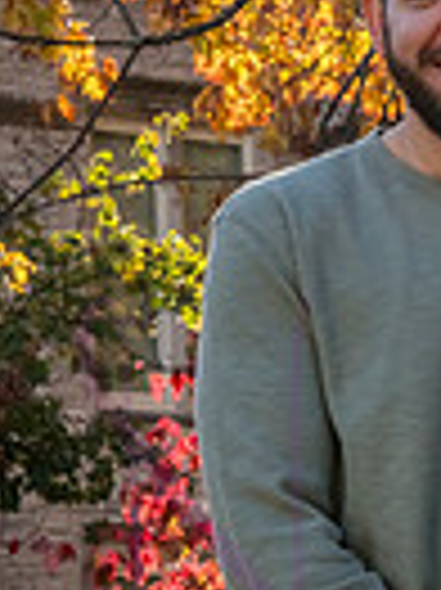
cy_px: 342
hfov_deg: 6.2
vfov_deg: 8.3
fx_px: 4049
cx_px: 626
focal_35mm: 238
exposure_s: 1/160
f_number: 18
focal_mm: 72
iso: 640
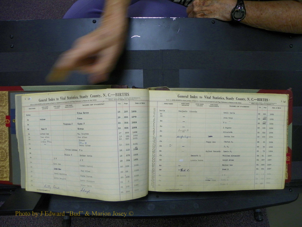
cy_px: 114
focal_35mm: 26
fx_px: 227
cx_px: 151
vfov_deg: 53.1
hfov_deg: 67.3
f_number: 2.8
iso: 100
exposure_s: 1/30
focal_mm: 4.6
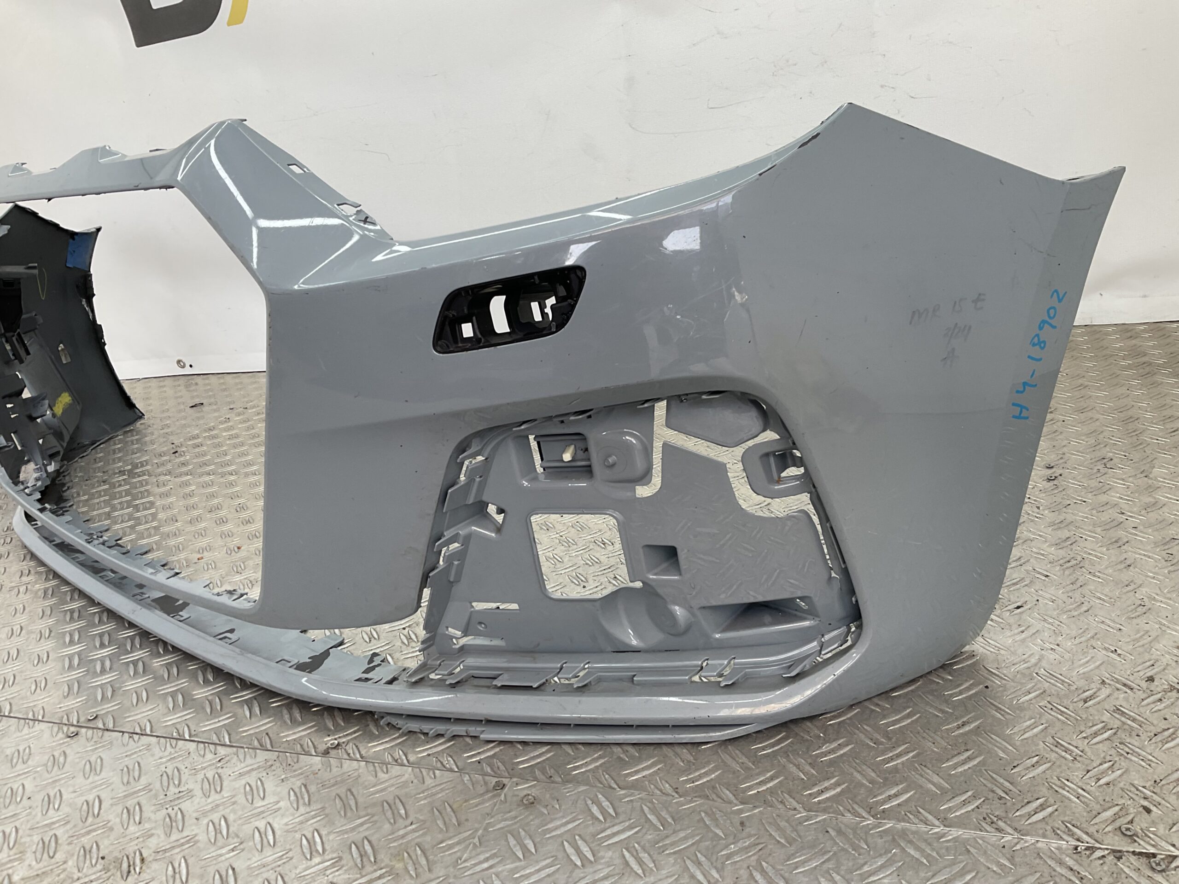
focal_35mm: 29
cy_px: 442
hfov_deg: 61.7
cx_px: 590
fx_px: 988
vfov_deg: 48.2
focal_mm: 3
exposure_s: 1/101
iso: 16
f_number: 1.8
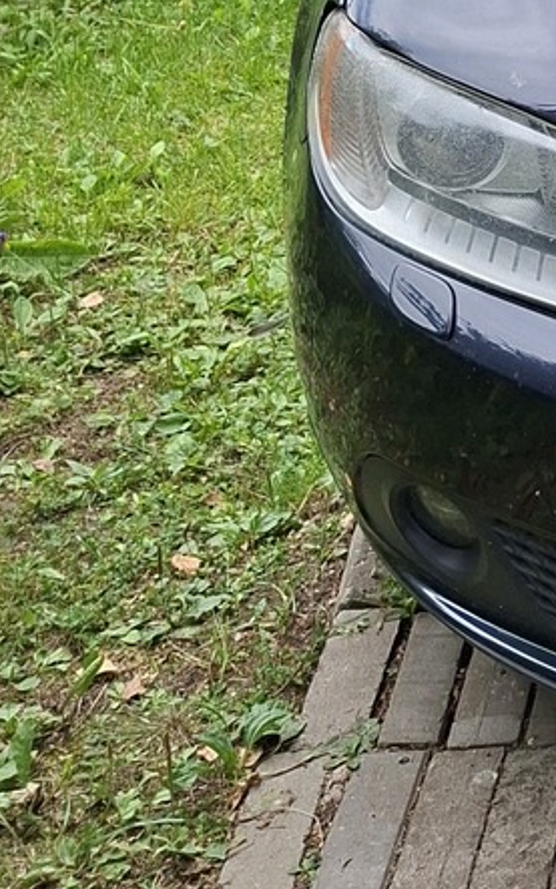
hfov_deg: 12.9
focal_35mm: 88
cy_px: -132
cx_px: 1118
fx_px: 2133
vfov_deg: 22.0
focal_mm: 5.54
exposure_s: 1/353
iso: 50
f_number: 1.8
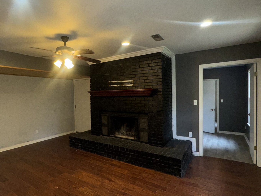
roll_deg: +1.2
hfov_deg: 77.9
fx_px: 158
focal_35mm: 21
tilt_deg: -1.5
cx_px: 101
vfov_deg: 63.5
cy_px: 97
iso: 125
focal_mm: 2.22
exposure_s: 1/60
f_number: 2.2
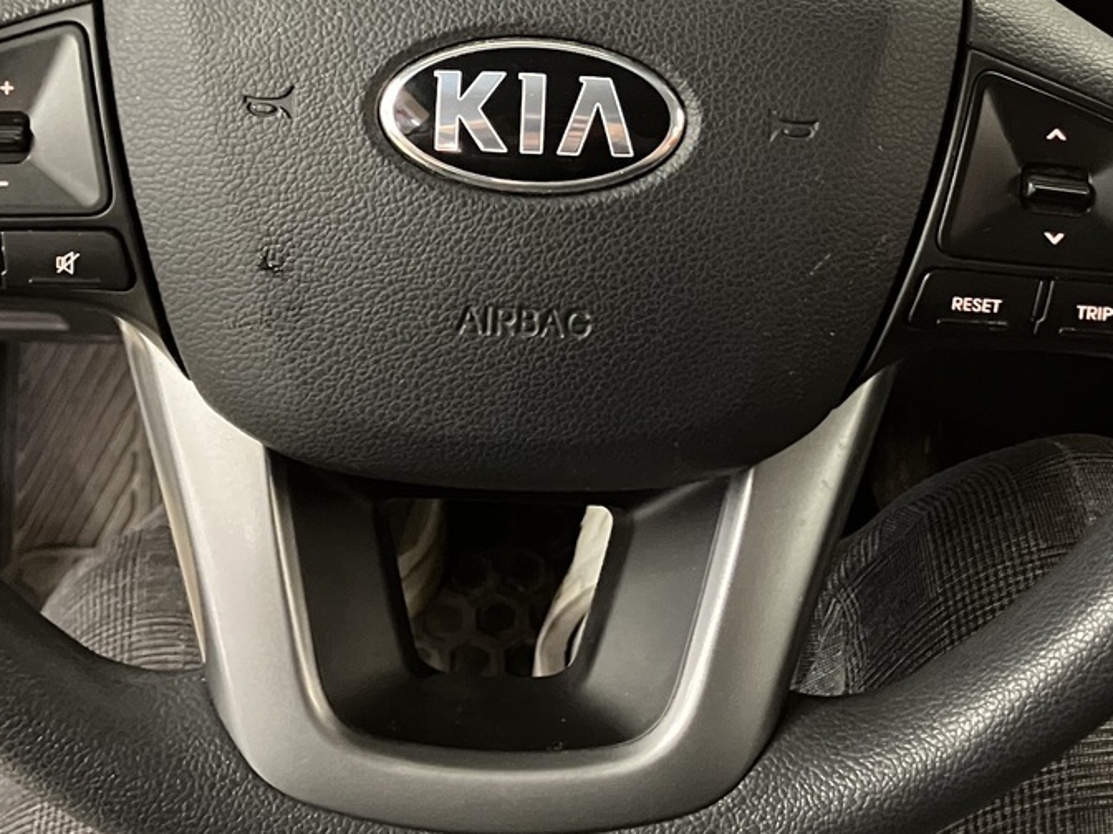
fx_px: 1929
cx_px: 566
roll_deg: +0.1
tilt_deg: -30.6
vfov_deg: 23.4
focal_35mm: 60
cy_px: -8
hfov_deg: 32.2
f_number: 1.8
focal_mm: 3.99
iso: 640
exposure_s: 1/25
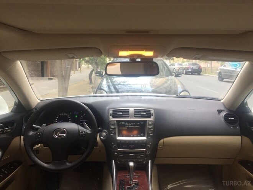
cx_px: 126
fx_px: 212
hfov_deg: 61.7
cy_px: 95
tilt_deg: -7.4
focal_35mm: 29
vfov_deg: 48.2
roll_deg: -0.9
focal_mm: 4.15
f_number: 2.2
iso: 50
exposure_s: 1/100
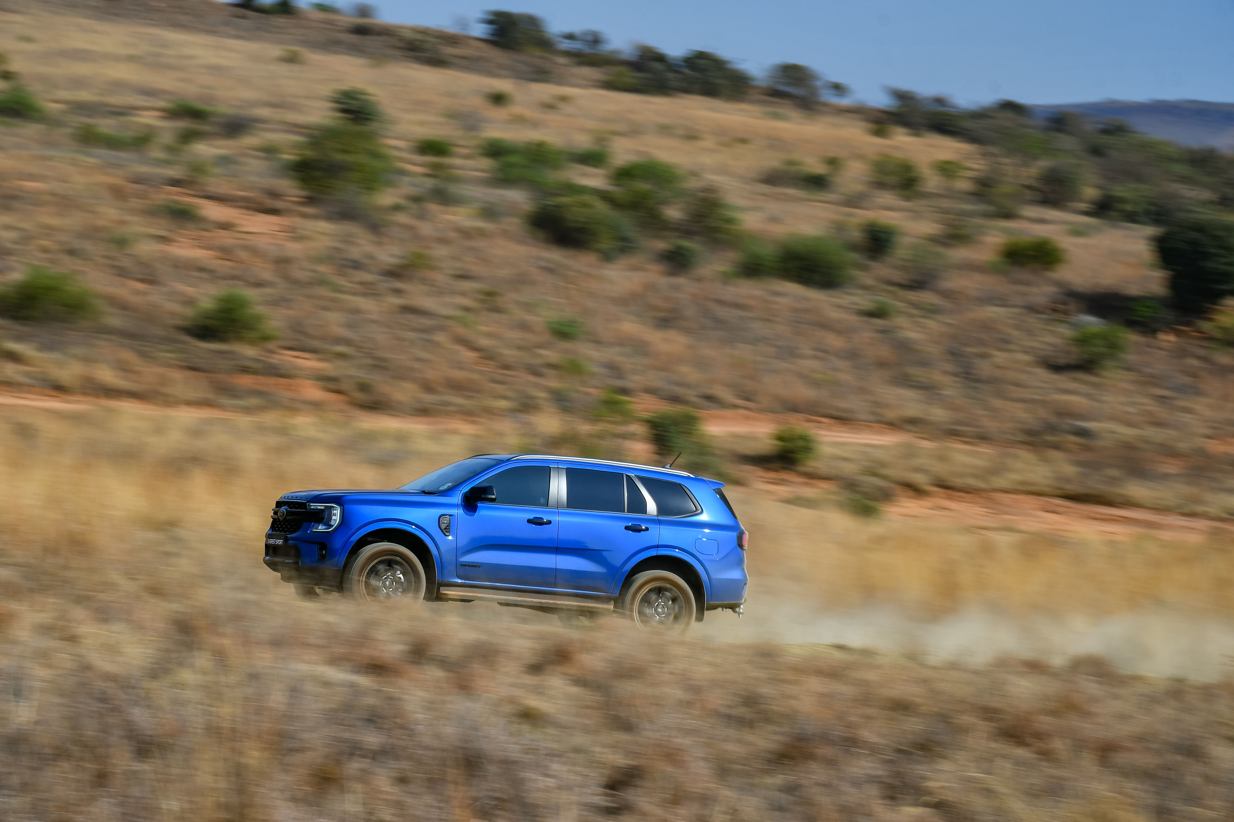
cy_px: 411
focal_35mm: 99
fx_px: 3393
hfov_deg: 20.6
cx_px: 617
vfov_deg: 13.8
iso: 100
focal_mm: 66
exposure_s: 1/60
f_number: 13
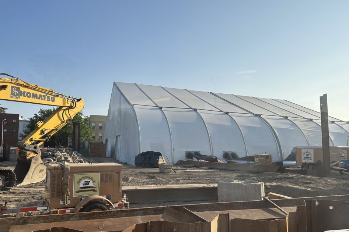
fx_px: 262
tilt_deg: +2.5
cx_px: 178
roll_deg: -0.2
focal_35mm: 27
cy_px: 134
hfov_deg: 67.4
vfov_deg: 47.7
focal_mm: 6.86
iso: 80
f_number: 1.78
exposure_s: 1/5263
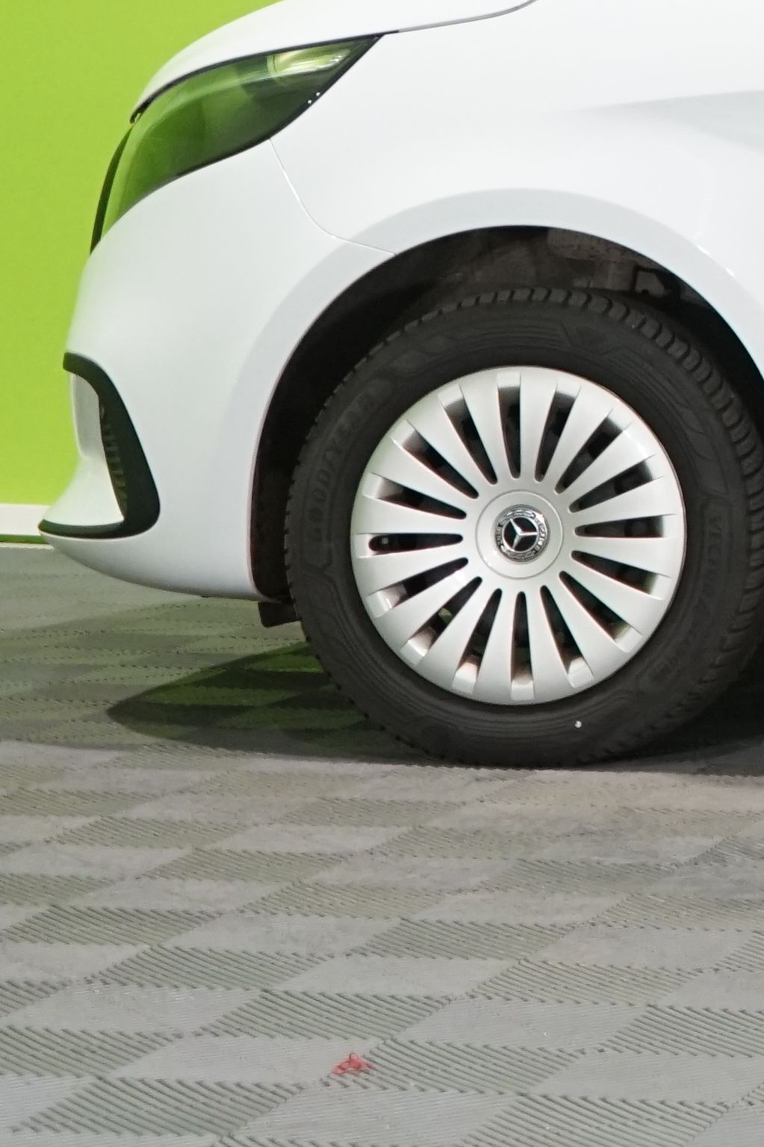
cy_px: -88
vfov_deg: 15.5
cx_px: 1786
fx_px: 4107
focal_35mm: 129
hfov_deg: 9.5
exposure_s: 1/125
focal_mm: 33
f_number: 4
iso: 1600
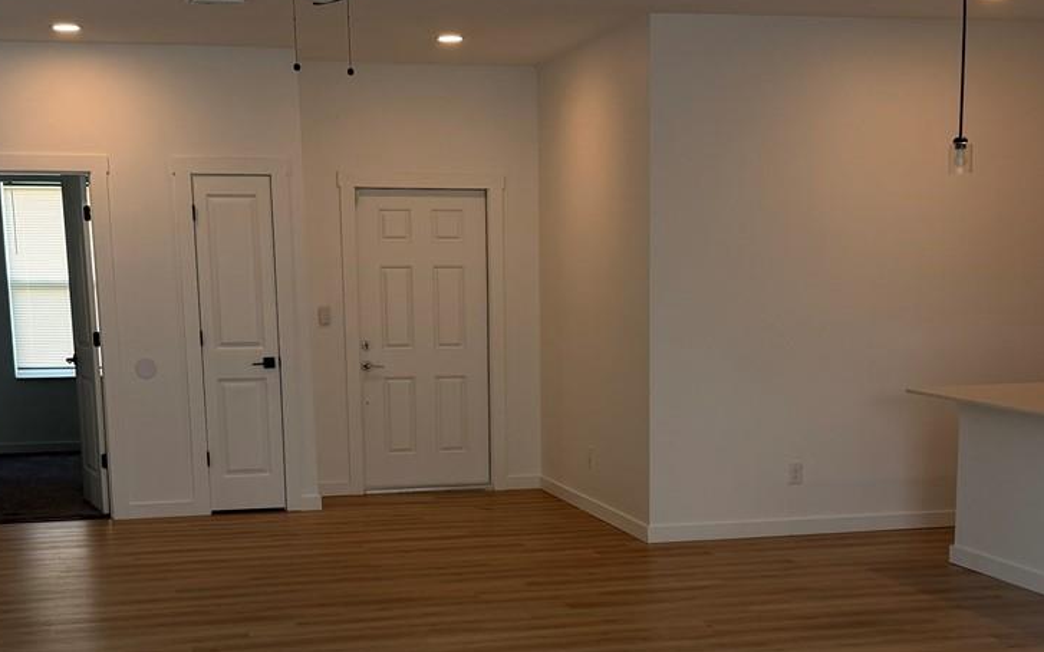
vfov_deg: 22.7
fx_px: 1593
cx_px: 554
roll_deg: +1.2
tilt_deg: -10.3
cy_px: 544
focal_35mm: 56
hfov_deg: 36.3
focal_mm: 6.76
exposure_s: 1/120
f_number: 1.78
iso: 80
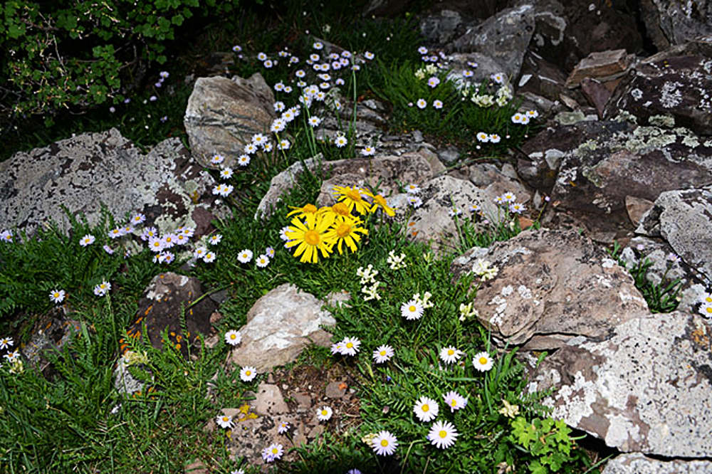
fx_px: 554
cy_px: 237
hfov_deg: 65.5
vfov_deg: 46.4
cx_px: 356
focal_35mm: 28
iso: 320
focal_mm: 28
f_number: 8
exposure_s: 1/250
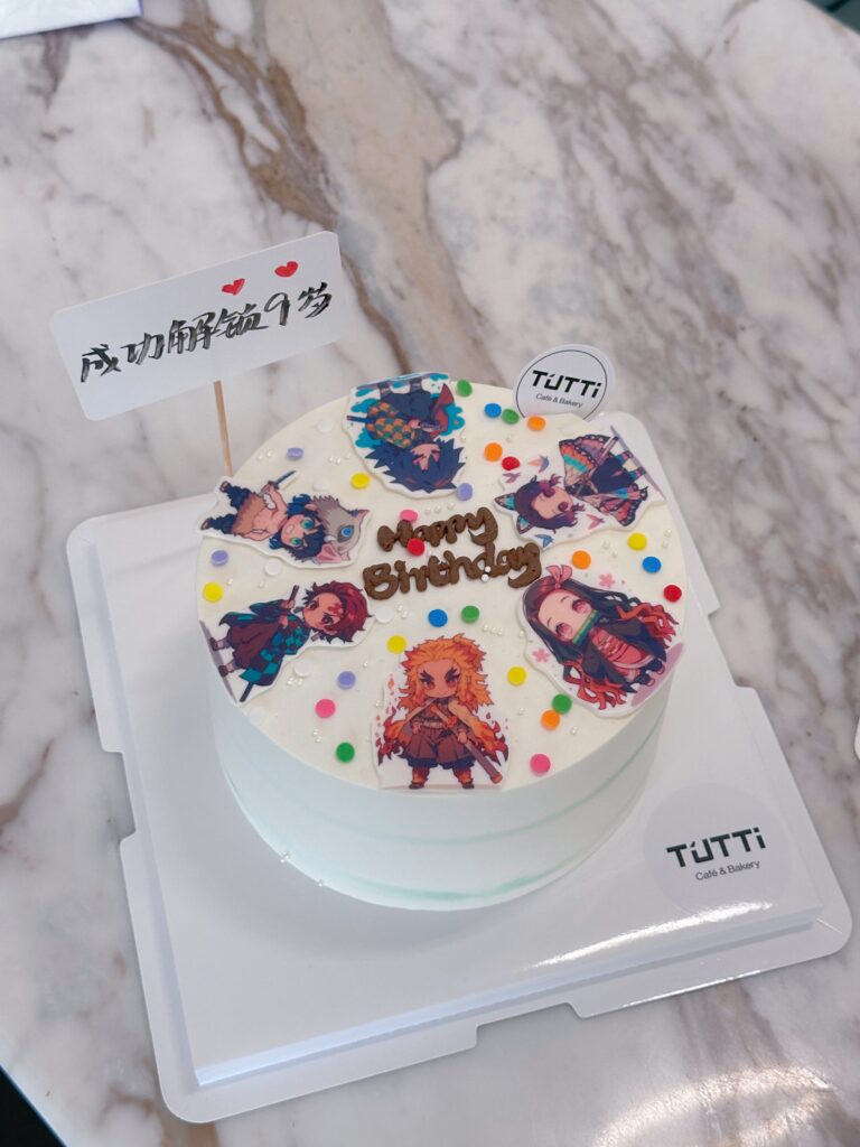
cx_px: 430
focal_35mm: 48
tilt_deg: -59.0
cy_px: 574
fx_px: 1590
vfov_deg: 39.7
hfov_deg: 30.3
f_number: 1.78
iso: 100
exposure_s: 1/50
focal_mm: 6.86
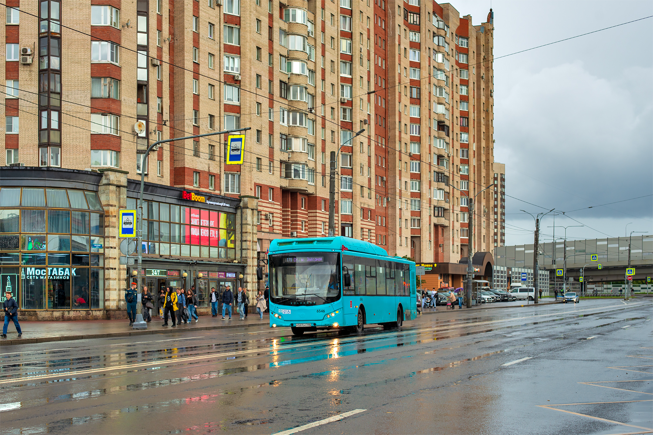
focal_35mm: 50
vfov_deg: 27.0
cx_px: 326
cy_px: 218
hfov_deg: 39.6
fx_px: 907
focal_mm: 50
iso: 200
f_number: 5.6
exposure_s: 1/250
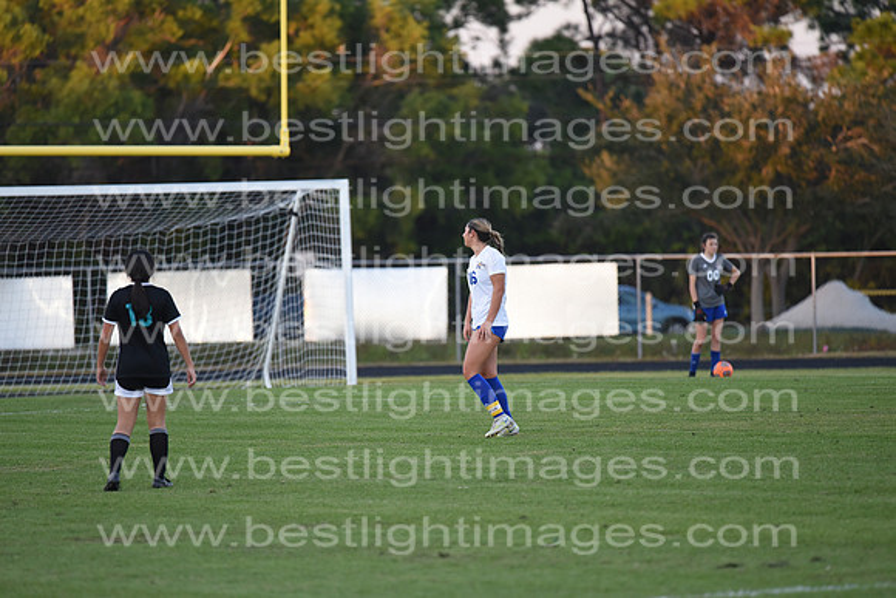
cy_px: 299
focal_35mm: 300
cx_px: 448
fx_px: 7468
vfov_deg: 4.6
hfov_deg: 6.9
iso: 1400
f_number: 4
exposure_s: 1/800
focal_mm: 300
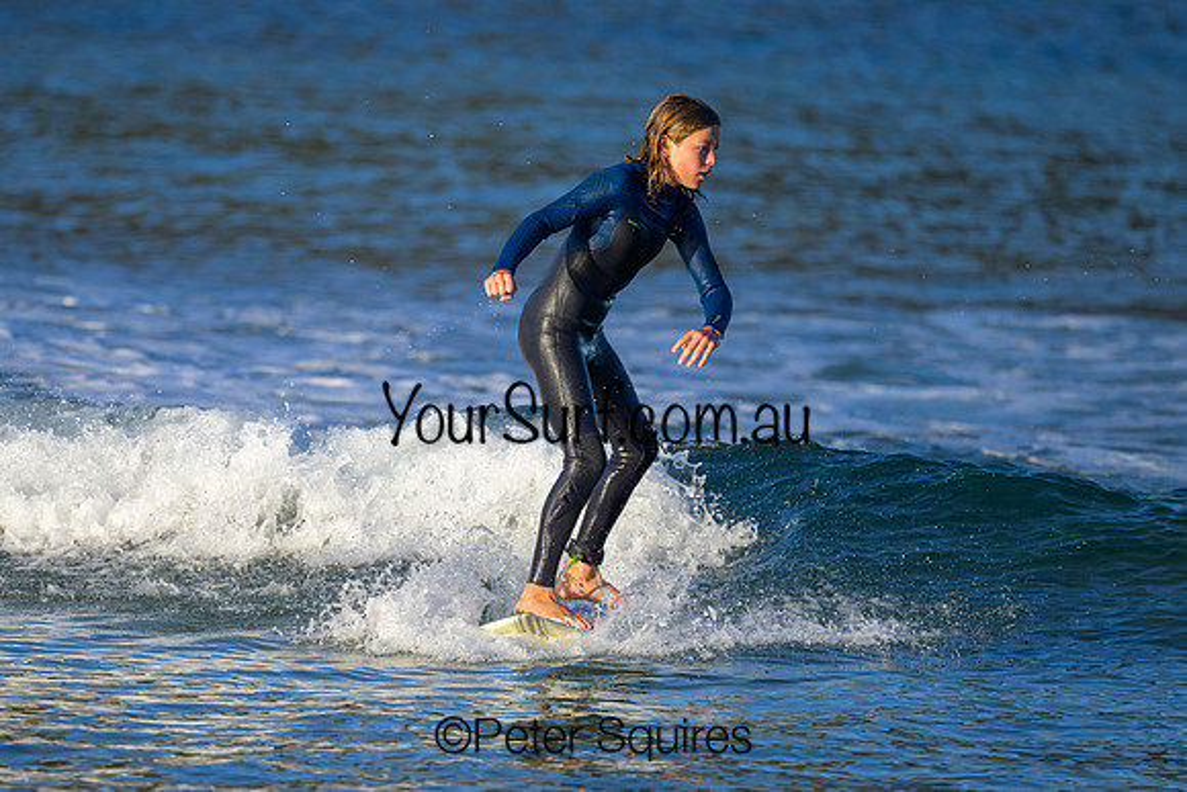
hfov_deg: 2.6
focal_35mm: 800
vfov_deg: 1.7
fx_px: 26383
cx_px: 594
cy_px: 396
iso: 560
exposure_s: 1/2000
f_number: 6.3
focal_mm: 800
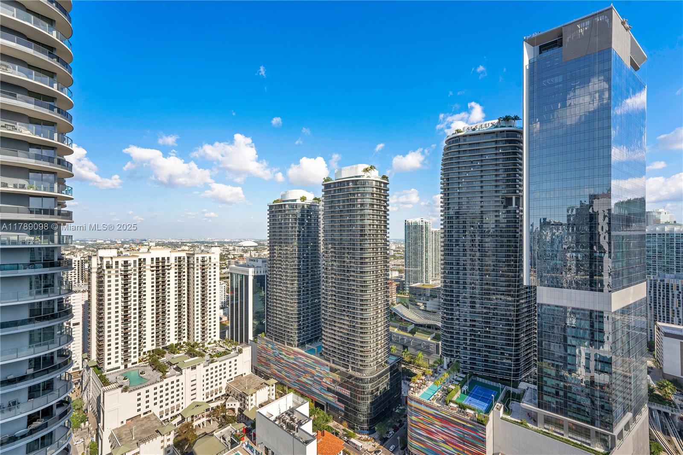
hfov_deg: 104.3
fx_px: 266
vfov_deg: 81.2
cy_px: 228
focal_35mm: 14
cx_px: 342
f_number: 10
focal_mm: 14
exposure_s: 1/160
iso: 100
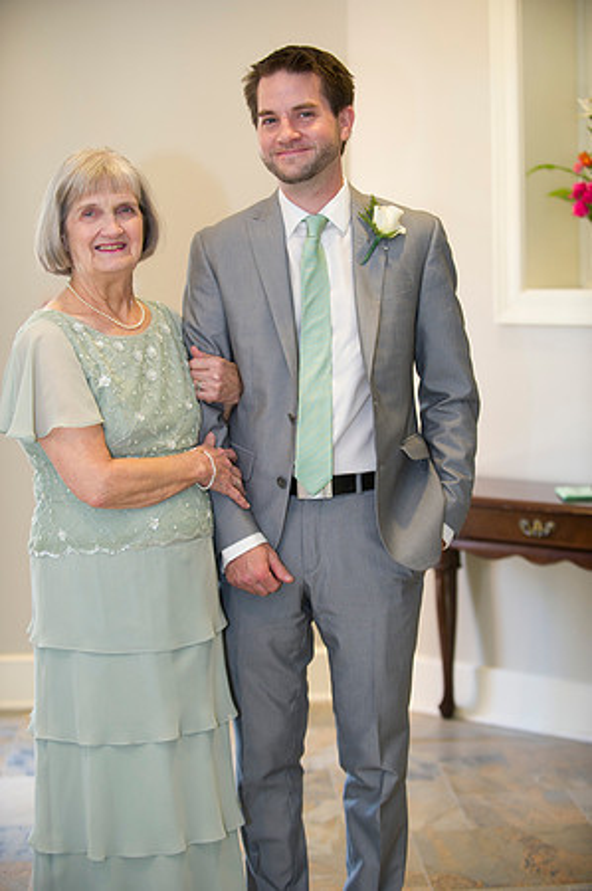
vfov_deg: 28.9
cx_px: 296
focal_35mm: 70
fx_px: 1731
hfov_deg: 19.4
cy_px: 446
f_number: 2.8
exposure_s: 1/125
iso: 800
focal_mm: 70
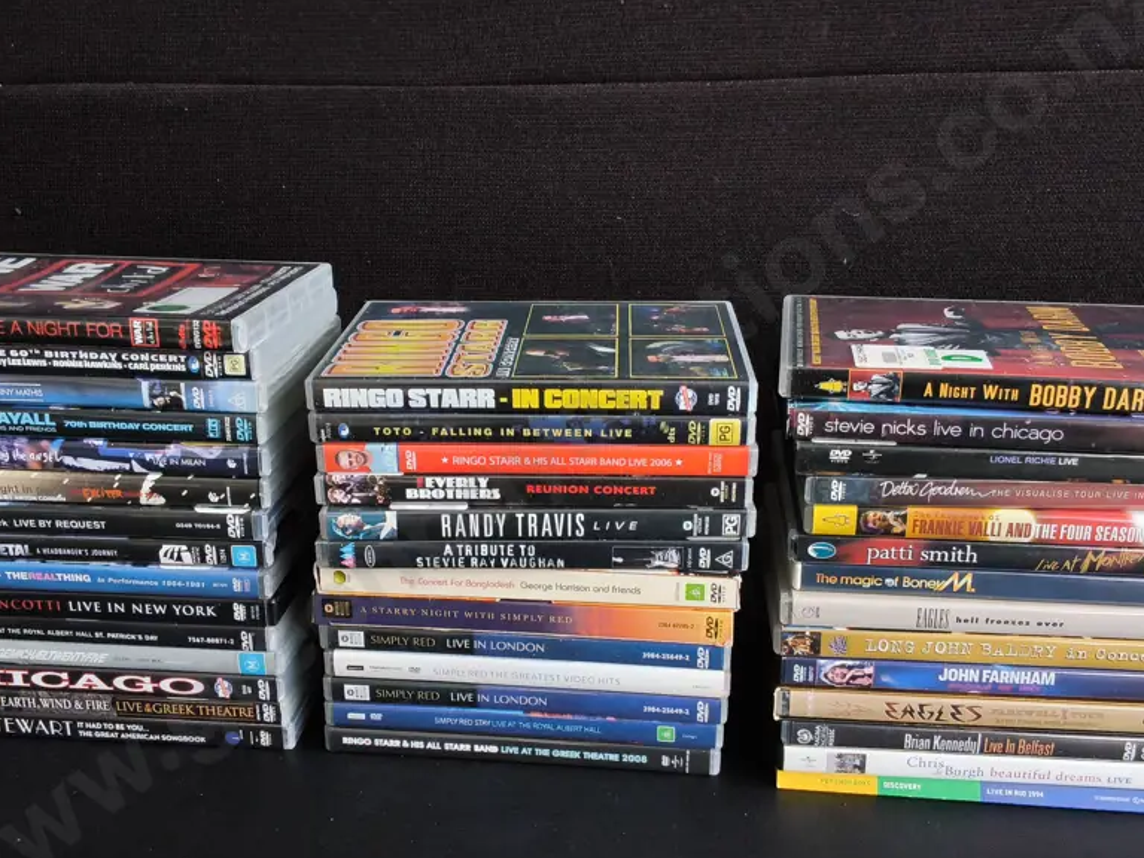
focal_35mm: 36
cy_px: 451
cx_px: 548
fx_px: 1190
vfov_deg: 39.6
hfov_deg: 51.3
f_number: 2
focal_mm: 2.87
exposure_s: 1/100
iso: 125
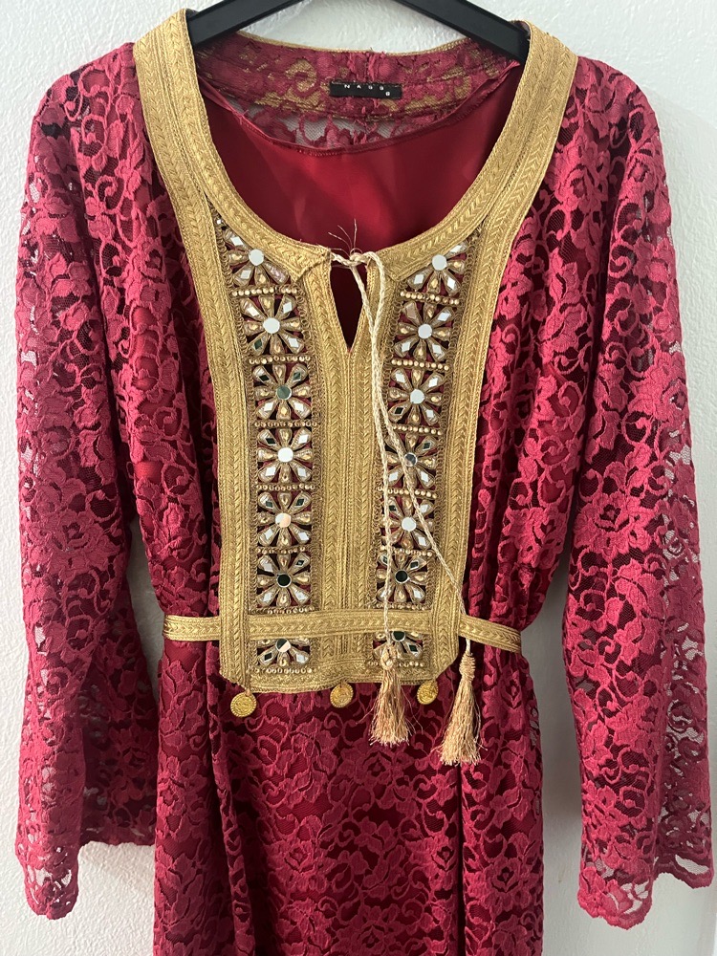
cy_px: 478
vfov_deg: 67.3
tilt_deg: -14.8
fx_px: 718
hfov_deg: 53.1
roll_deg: +0.7
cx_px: 358
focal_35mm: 26
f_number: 1.6
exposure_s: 1/30
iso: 800
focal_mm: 5.1
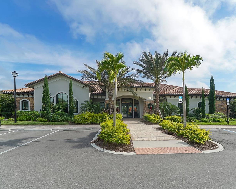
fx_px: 112
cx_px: 132
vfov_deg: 80.4
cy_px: 92
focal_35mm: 16
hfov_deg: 92.7
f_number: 10
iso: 100
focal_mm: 13
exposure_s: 1/160
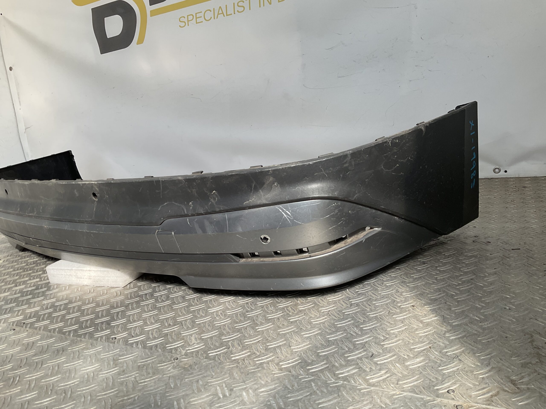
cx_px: 273
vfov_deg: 48.2
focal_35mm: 29
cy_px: 204
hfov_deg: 61.7
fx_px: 457
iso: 16
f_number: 1.8
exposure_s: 1/415
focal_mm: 3
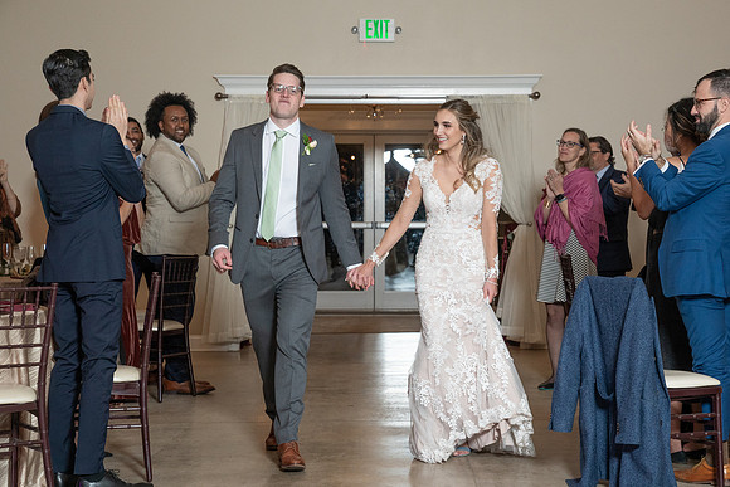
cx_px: 411
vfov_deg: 17.1
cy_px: 261
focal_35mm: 80
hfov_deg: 25.4
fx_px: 1619
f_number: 5.6
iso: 2000
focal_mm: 70
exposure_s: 1/200
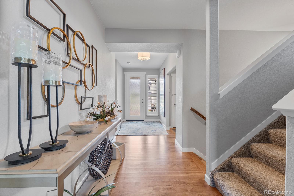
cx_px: 147
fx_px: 141
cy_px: 98
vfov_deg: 69.6
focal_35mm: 17
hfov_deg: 92.5
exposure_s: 1/3
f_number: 8
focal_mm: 11.5
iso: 160
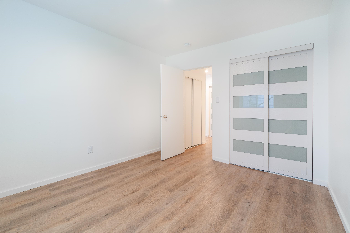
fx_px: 146
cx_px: 175
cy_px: 116
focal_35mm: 15
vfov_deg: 77.3
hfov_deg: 100.4
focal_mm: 10
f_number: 8
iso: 200
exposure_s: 1/2.5
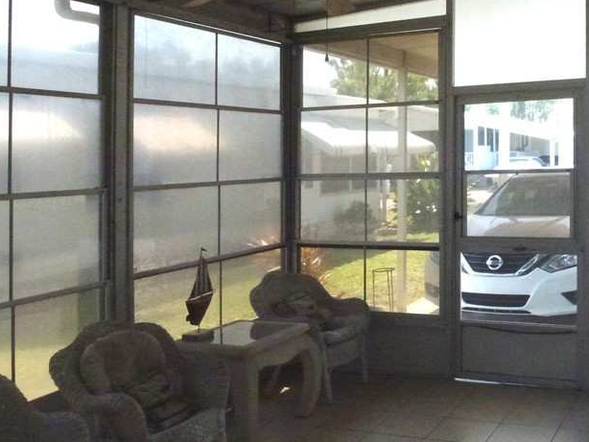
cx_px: 433
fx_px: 681
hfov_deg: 45.4
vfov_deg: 35.9
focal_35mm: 40
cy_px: 197
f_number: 4
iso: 800
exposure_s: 1/400
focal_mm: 4.3
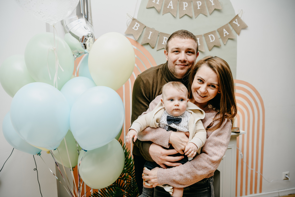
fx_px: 251
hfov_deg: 60.8
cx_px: 144
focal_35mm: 31
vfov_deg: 42.9
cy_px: 97
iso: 160
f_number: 4
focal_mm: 30
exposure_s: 1/160
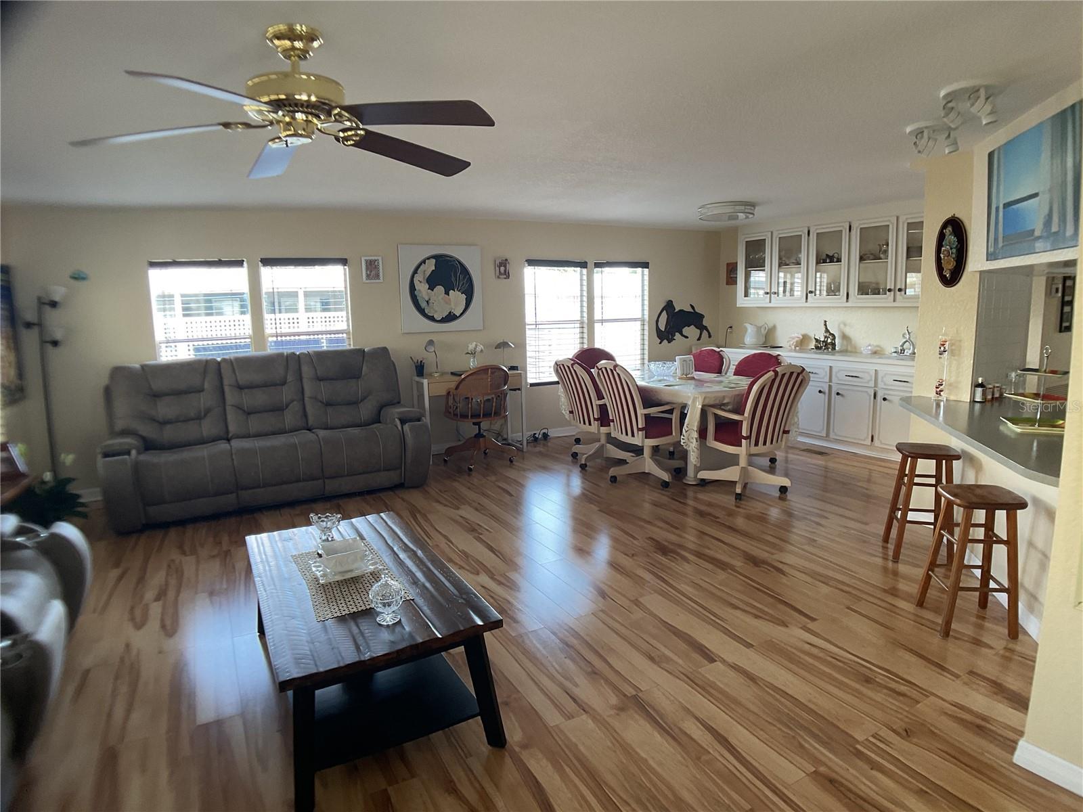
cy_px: 406
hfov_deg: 61.7
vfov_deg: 48.2
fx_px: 907
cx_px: 542
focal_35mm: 29
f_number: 1.8
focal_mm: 3
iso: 64
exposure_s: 1/60
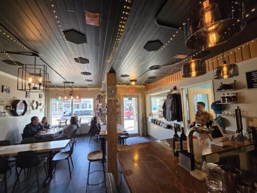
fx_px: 97
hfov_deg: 106.2
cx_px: 128
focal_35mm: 13
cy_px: 96
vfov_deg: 89.9
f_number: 2.2
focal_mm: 2.2
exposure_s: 1/60
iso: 160
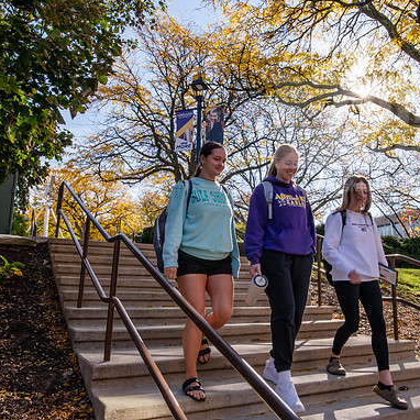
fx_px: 426
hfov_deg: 52.3
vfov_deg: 52.5
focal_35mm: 31
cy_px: 209
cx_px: 242
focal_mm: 24
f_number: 20
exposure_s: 1/125
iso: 320
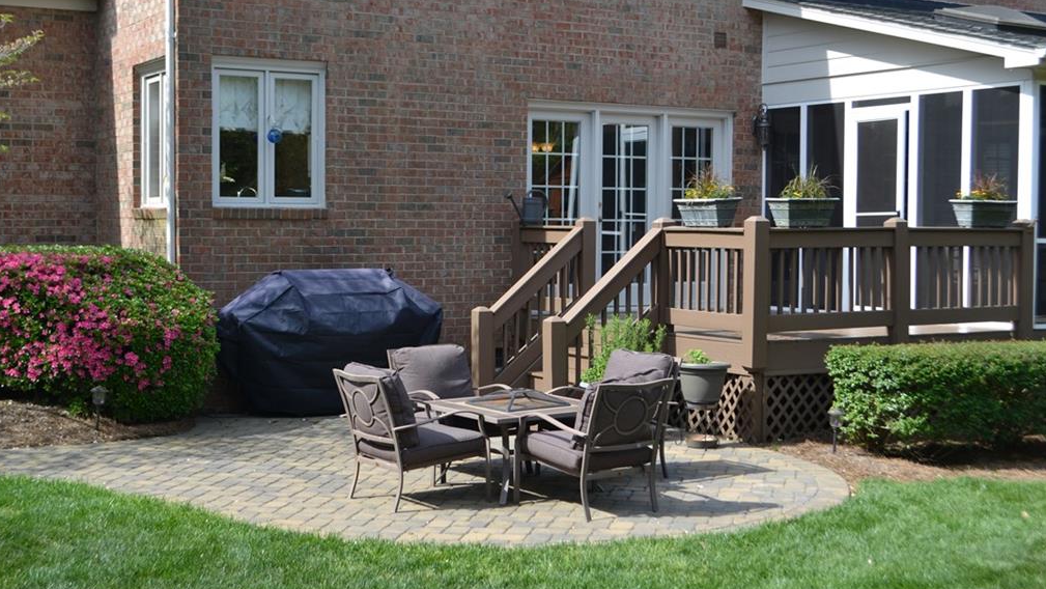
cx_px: 519
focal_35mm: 51
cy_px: 274
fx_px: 1415
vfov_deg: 23.5
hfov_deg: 40.6
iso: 100
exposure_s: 1/160
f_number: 6.3
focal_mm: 32
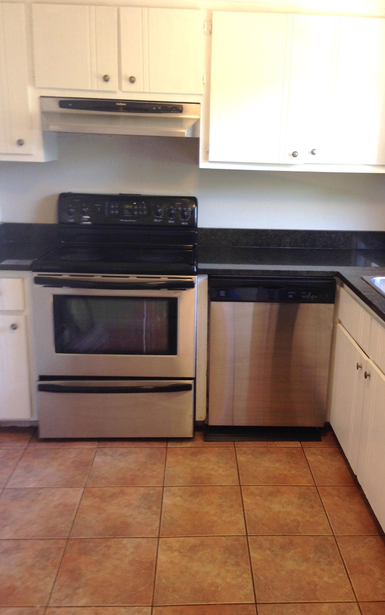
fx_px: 604
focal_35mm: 36
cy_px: 315
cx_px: 225
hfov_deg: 35.3
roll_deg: -1.9
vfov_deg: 54.0
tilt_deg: -15.0
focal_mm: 4.12
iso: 64
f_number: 2.4
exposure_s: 1/20
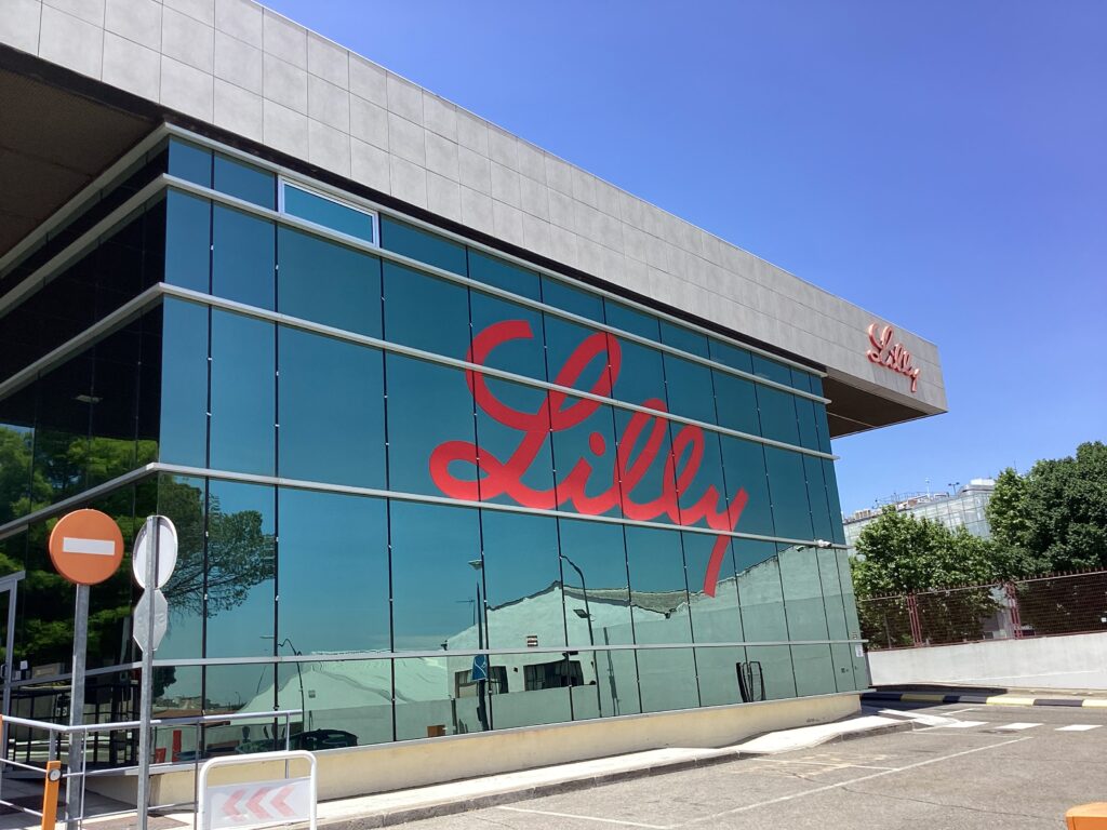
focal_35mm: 31
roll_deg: +5.3
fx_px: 991
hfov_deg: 58.4
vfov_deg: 45.4
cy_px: 415
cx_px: 554
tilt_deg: +15.4
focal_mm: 3.3
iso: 25
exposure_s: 1/783
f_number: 2.4
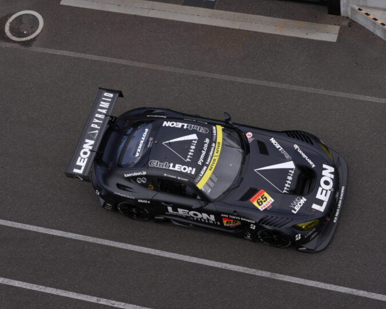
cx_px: 226
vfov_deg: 18.7
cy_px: 156
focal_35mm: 82
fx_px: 937
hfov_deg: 23.3
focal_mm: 72
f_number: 5.6
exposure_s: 1/800
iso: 200
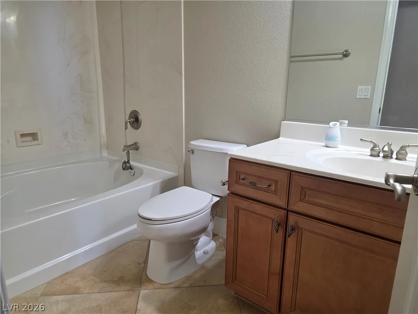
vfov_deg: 58.9
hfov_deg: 73.9
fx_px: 278
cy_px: 157
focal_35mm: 23
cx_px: 209
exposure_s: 1/120
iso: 200
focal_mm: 6.3
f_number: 1.7
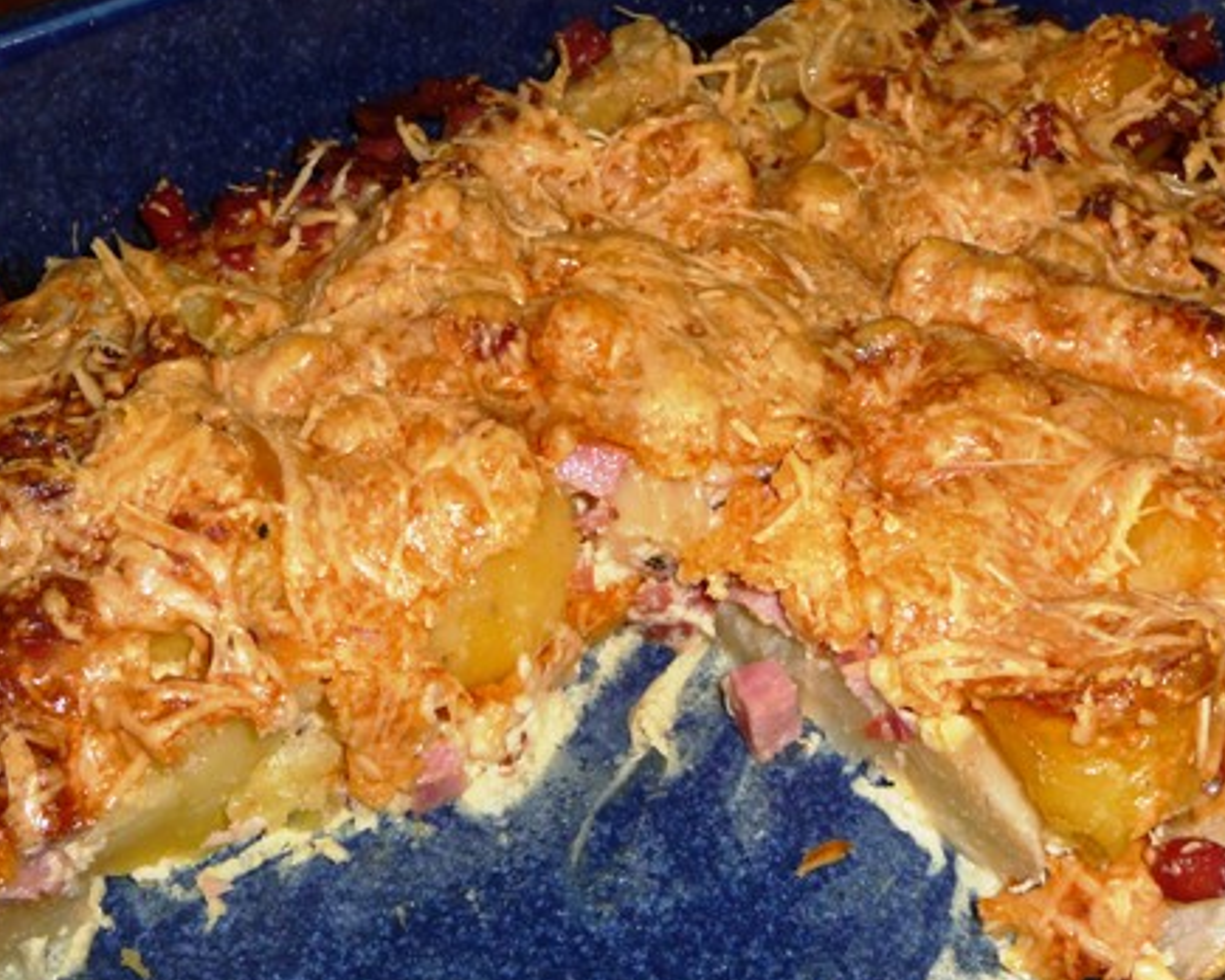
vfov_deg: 32.7
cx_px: 594
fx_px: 1668
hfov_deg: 40.3
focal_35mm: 46
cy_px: 527
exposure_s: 1/30
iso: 100
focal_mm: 5.3
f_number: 3.5
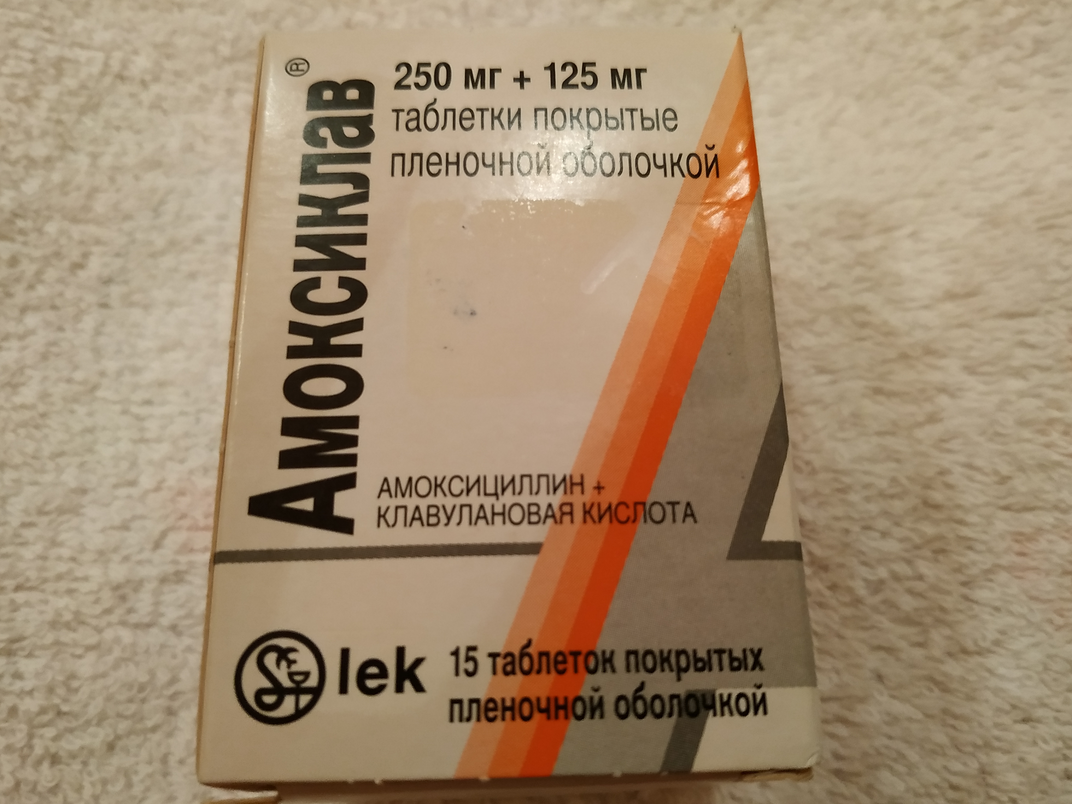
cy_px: 430
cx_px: 550
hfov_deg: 65.3
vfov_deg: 51.3
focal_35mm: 27
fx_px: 836
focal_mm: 3.94
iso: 500
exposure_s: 1/20
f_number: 1.9
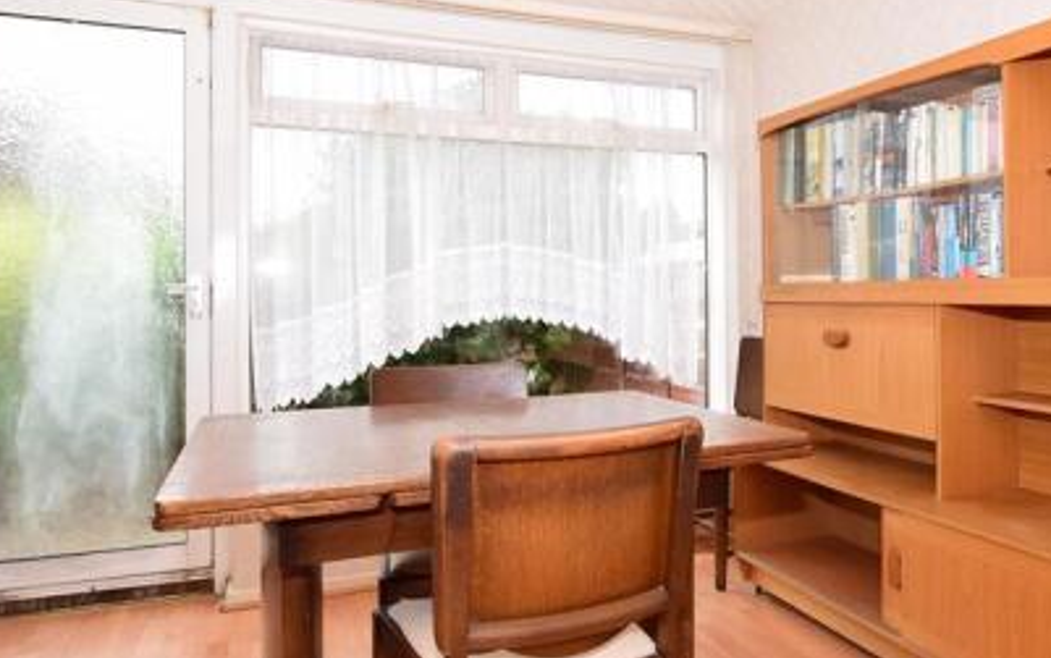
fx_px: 716
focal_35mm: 25
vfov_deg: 49.2
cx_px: 584
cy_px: 284
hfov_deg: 72.3
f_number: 8
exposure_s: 1/200
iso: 400
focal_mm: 10
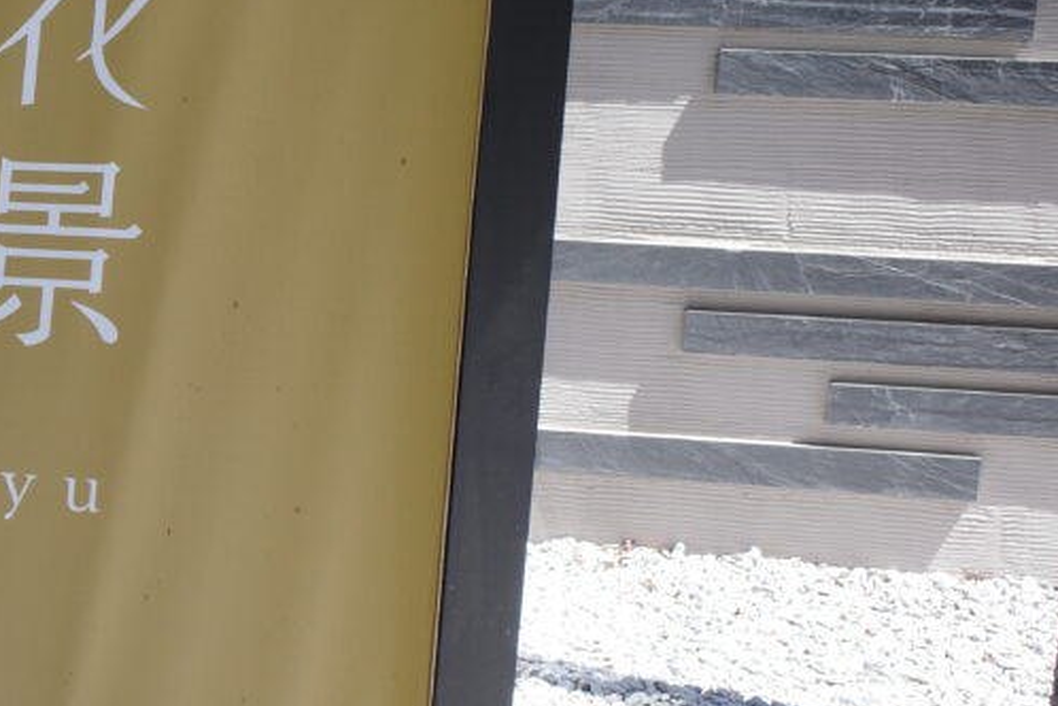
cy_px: 303
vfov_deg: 18.9
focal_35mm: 72
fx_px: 2116
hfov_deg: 25.2
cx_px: -217
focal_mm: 18.3
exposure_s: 1/320
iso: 200
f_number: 4.5
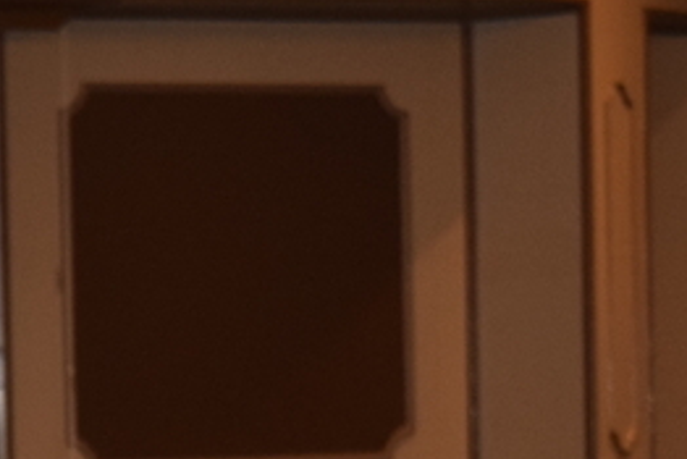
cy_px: 682
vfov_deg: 5.5
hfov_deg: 8.1
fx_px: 4716
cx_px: -498
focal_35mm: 247
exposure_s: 1/125
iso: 800
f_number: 4.8
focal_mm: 36
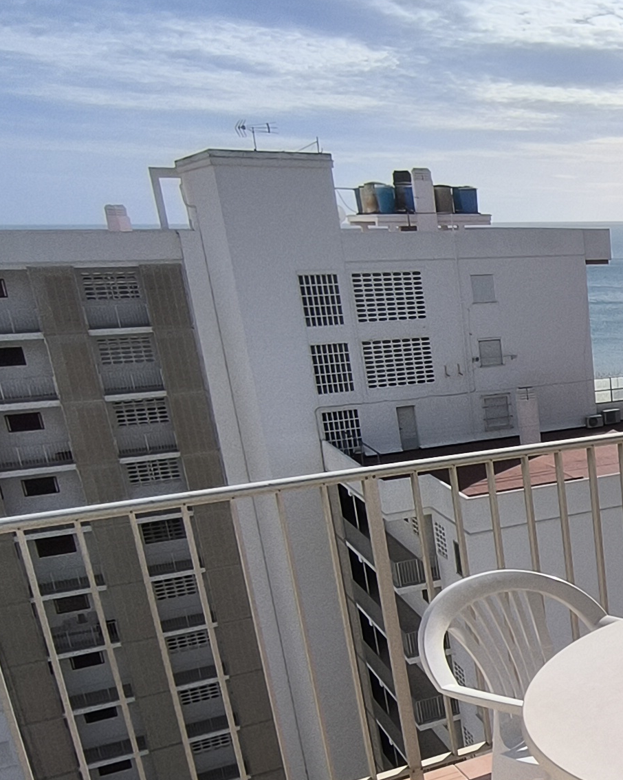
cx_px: 861
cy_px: 558
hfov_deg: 26.8
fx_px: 1037
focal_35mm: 45
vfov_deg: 40.3
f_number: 2.2
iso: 64
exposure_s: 1/6813
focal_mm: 1.65
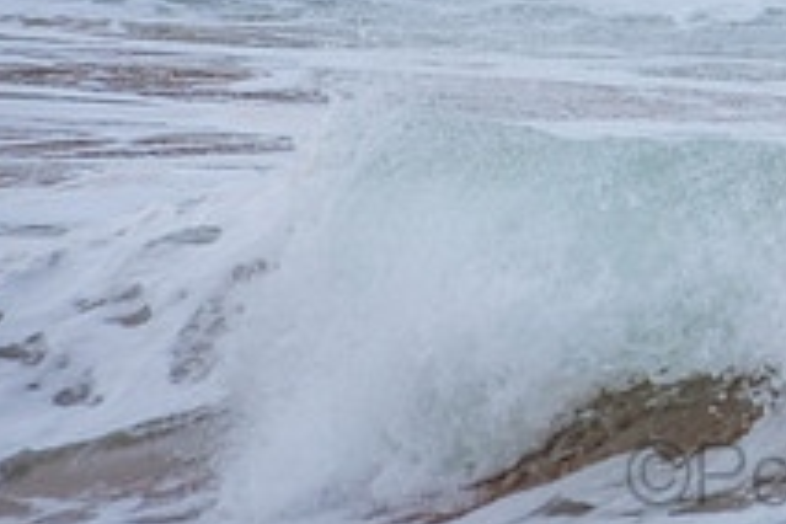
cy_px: -138
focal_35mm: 2046
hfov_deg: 1.0
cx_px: 911
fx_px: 44668
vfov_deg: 0.7
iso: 250
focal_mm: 500
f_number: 5.6
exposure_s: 1/1000
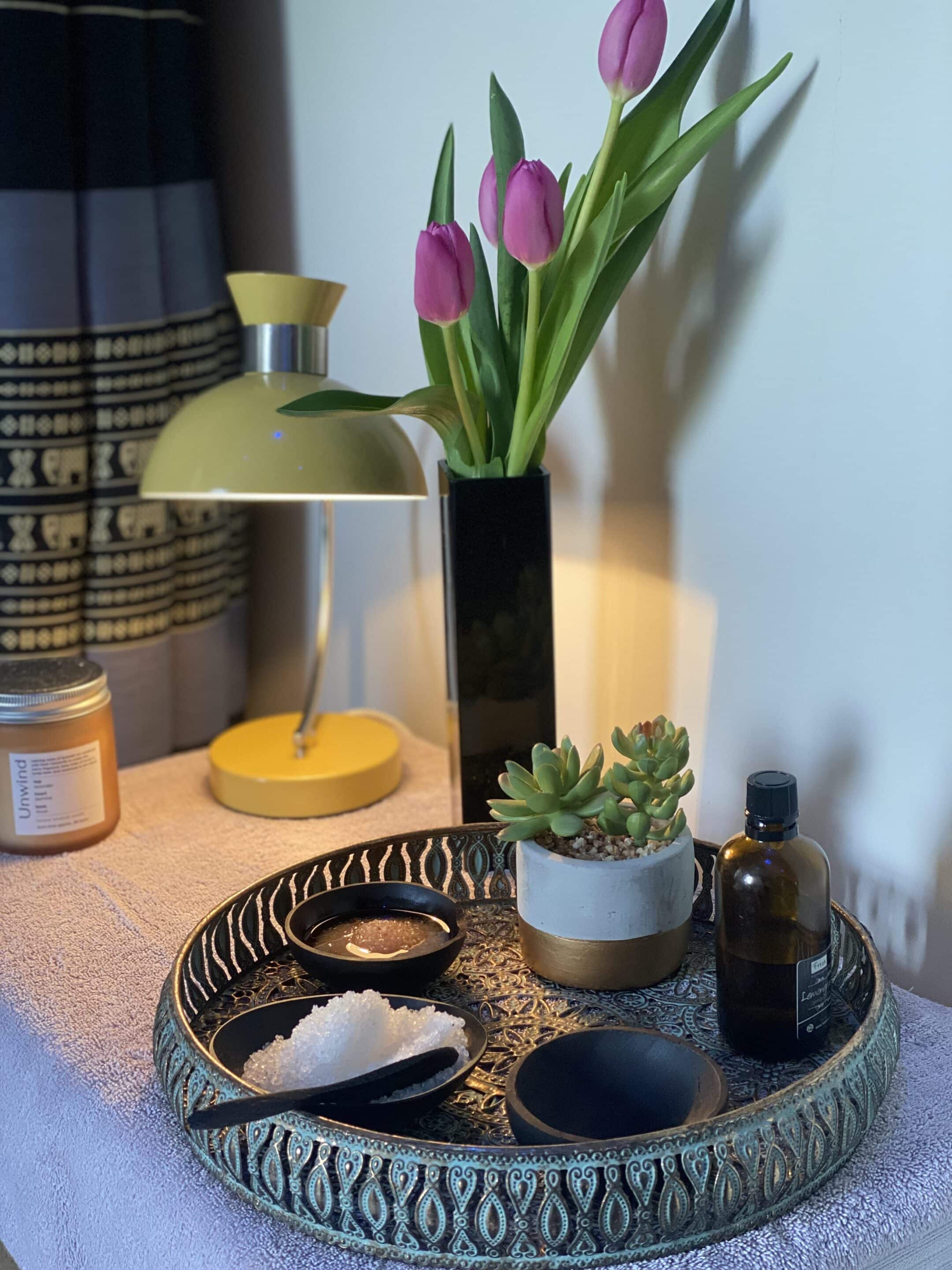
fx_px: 1907
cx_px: 476
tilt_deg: -14.2
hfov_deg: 28.0
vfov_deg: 36.8
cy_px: 635
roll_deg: -0.5
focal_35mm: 52
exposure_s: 1/100
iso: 160
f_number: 2
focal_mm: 6
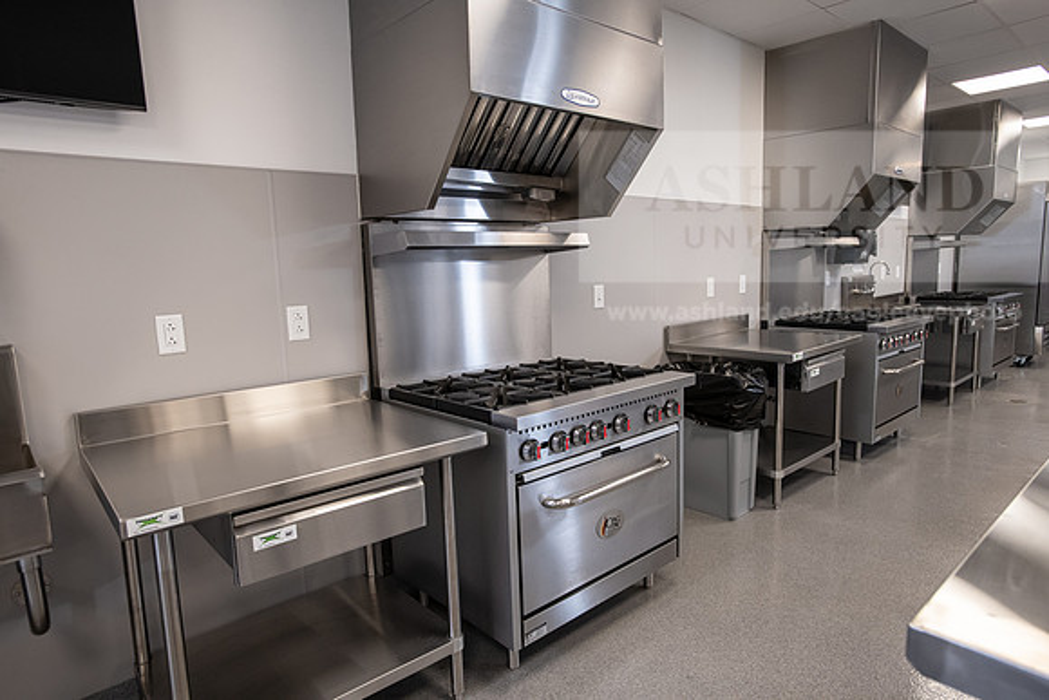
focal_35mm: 22
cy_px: 350
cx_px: 524
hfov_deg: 78.6
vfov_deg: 57.3
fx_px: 641
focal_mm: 22
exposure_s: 1/160
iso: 1250
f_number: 5.6
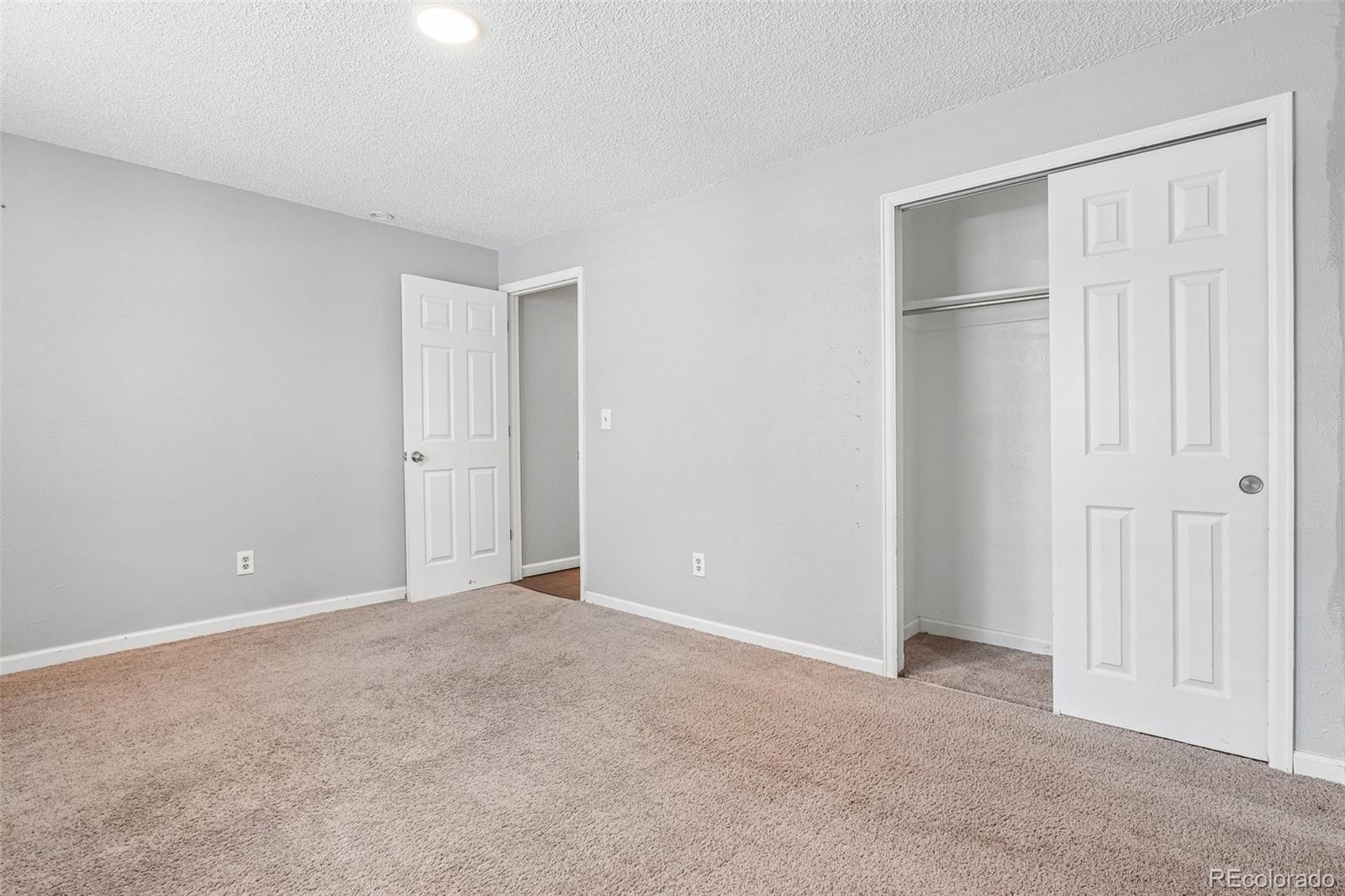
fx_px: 616
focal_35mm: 16
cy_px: 448
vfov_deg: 72.0
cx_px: 672
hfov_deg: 95.0
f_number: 8
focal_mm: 11
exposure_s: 1/8
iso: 500
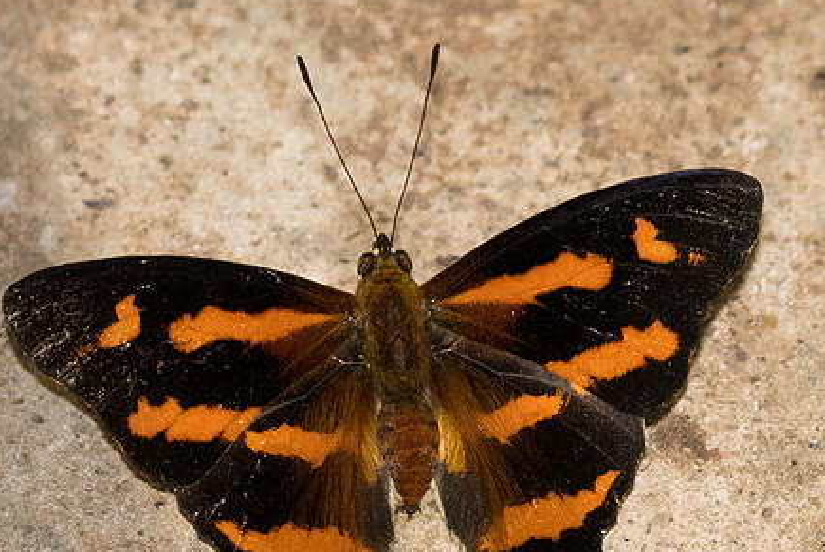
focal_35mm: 1038
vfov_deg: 1.3
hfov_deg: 2.0
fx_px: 23811
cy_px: 367
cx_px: 616
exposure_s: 1/250
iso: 1250
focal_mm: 230
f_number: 6
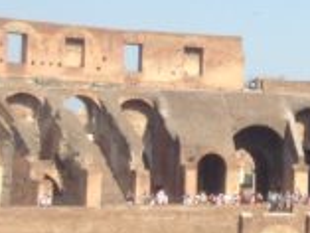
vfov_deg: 9.2
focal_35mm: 161
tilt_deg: +5.9
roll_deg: -0.4
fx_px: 1443
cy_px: 83
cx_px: 553
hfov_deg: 11.4
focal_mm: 4.12
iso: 50
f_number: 2.4
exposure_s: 1/1261
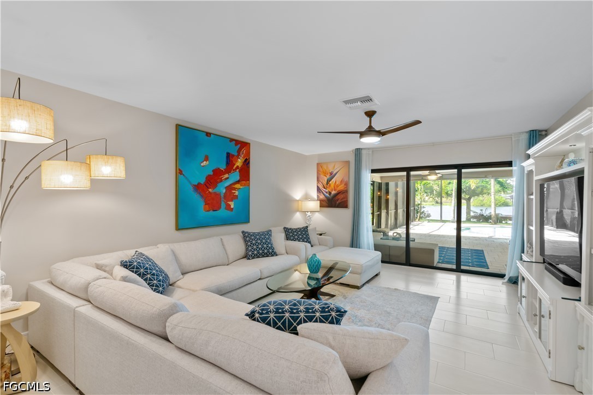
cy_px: 198
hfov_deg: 96.7
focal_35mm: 16
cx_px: 296
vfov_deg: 73.7
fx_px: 264
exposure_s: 1/25
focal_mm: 16
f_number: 8
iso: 400
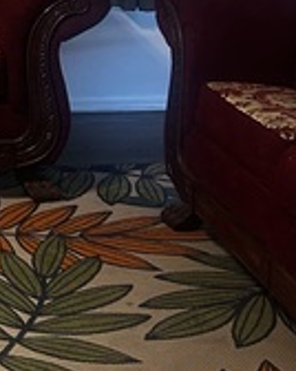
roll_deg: +1.2
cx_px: -203
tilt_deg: -9.3
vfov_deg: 18.3
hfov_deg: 13.9
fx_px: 1108
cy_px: -36
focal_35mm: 101
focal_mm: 5.7
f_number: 1.5
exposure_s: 1/60
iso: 160
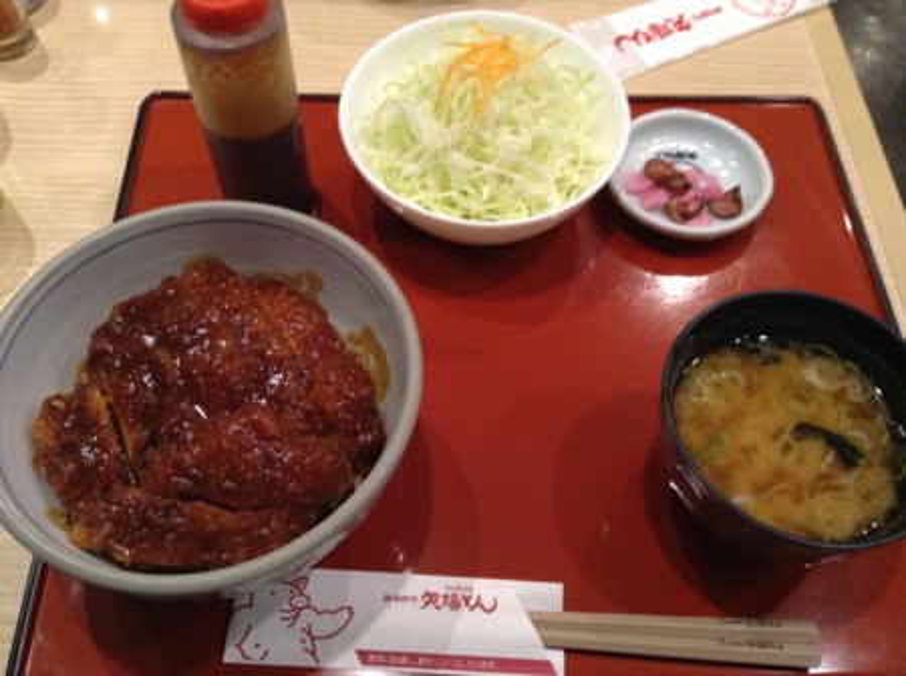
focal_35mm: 33
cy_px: 338
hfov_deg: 55.4
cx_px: 453
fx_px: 862
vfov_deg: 42.8
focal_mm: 3.3
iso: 160
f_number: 2.4
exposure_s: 1/24
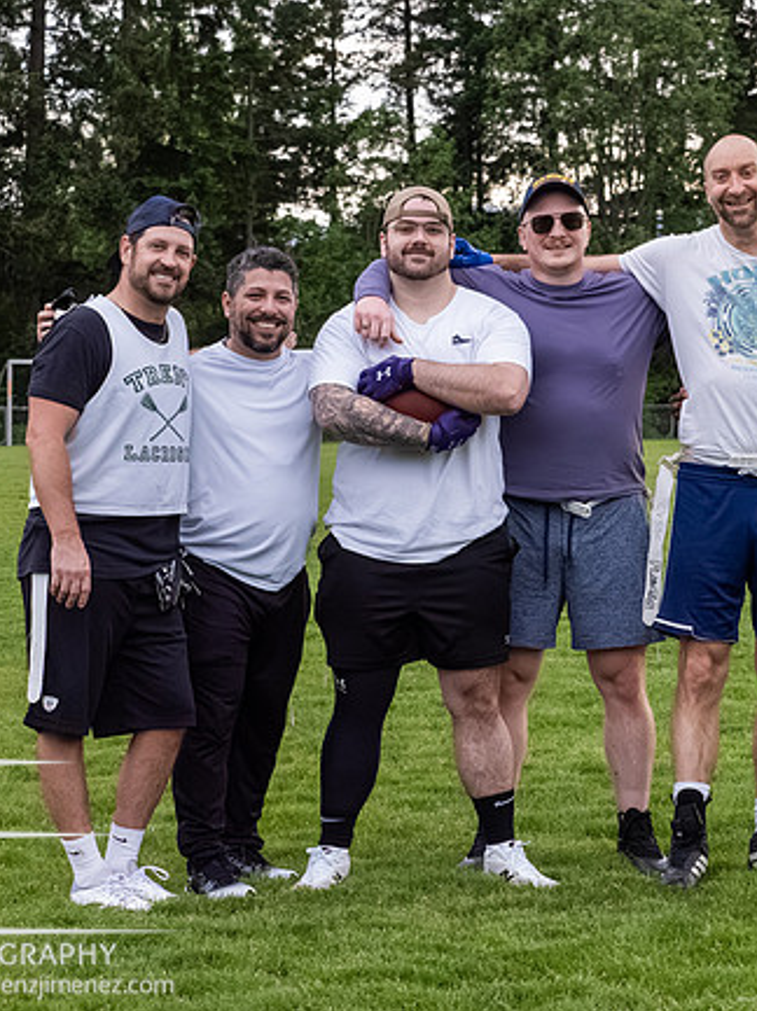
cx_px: 505
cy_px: 483
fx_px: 3271
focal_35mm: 112
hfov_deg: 13.2
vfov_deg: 17.6
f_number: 4.5
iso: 6400
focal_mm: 40
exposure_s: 1/1250
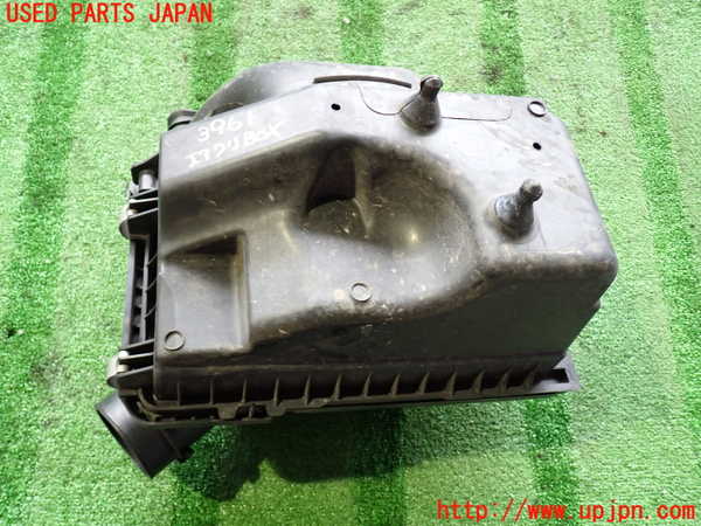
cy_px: 263
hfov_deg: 60.0
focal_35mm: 30
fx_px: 608
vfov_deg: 46.8
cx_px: 350
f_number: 2.3
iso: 500
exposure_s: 1/30
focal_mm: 5.4
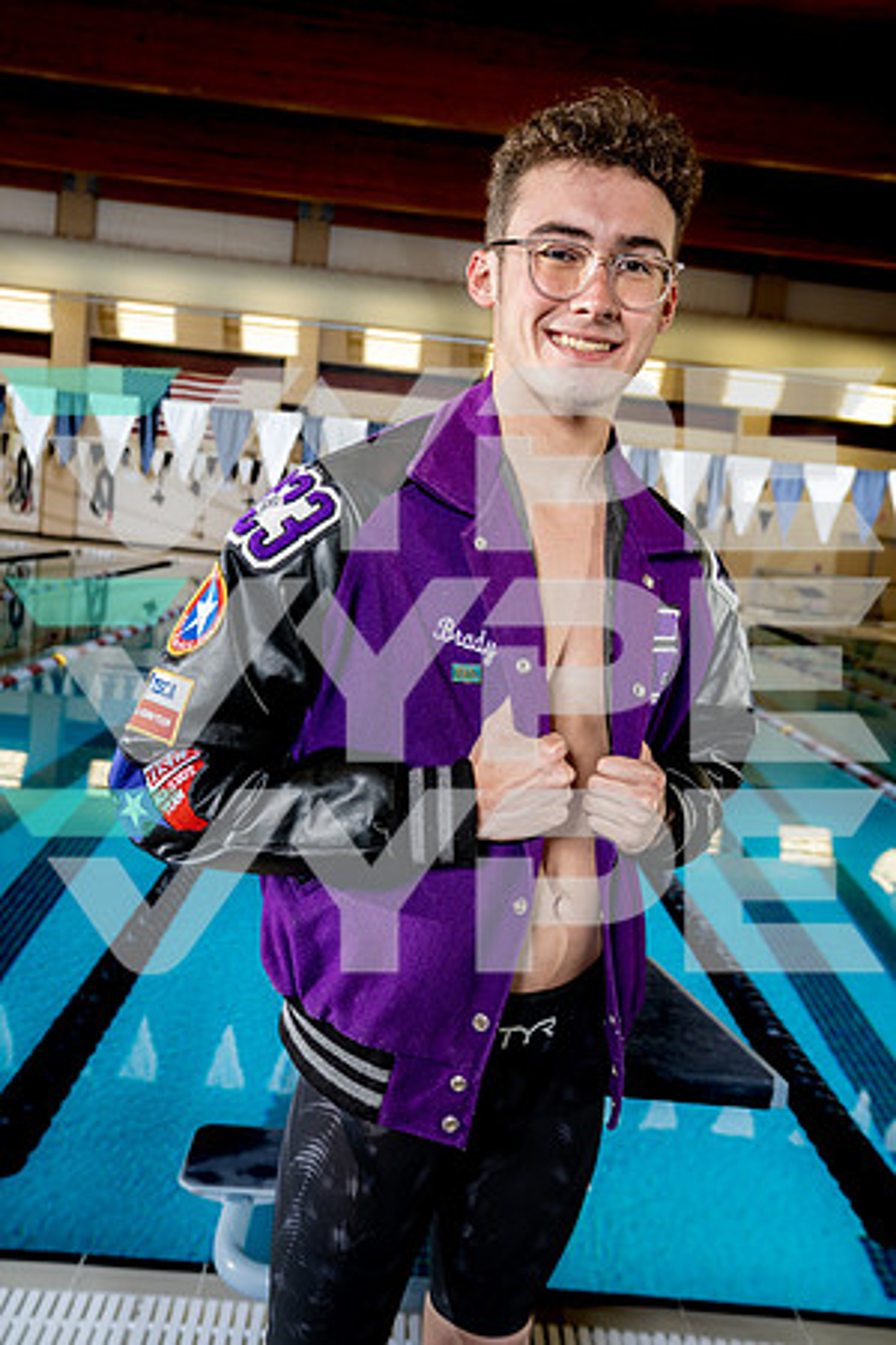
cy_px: 672
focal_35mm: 31
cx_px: 448
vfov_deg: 60.3
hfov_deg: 42.3
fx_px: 1157
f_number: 5.6
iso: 320
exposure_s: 1/250
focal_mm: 31
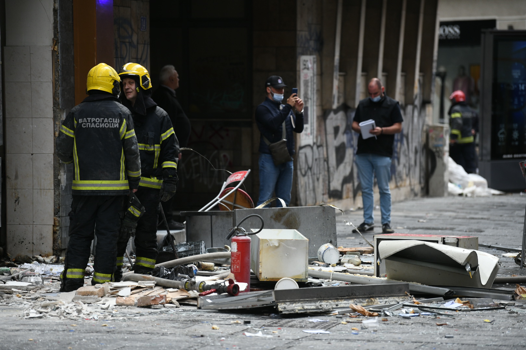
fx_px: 2557
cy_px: 175
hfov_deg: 11.7
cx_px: 263
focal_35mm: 175
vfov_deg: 7.8
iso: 800
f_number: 2.8
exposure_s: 1/3200
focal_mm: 175
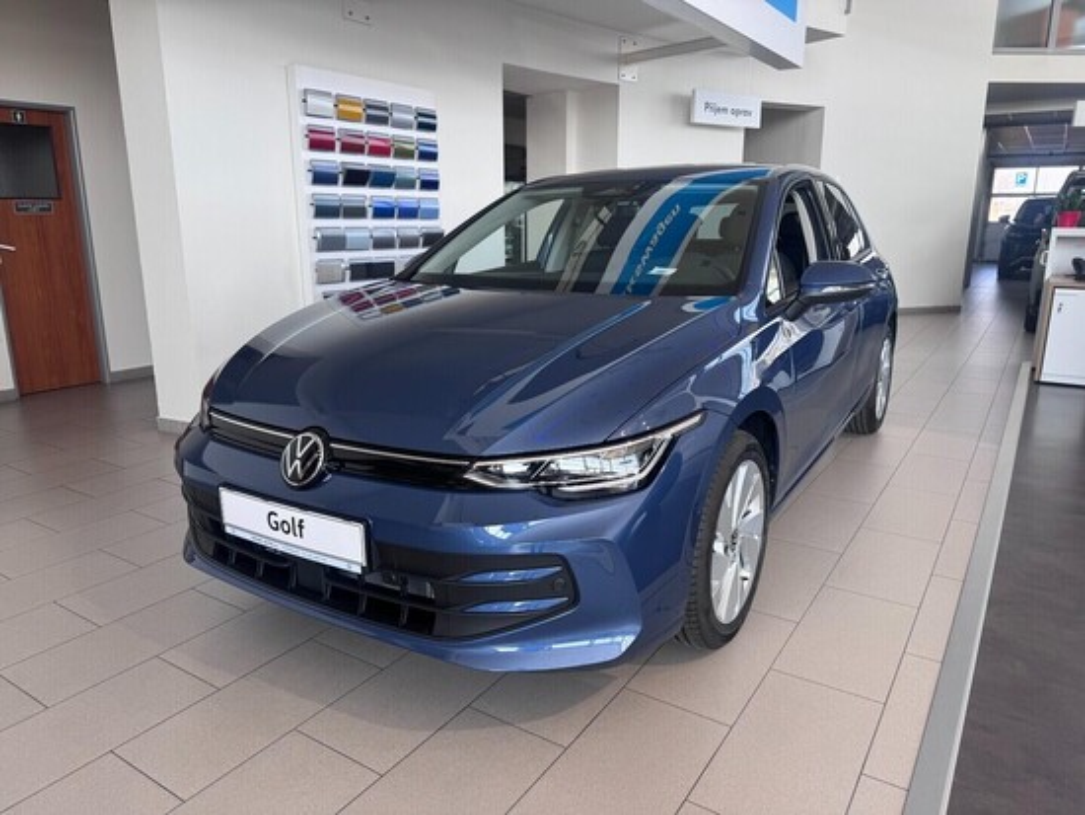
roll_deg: +0.4
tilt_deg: -14.1
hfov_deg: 71.6
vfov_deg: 56.9
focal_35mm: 24
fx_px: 753
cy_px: 408
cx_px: 542
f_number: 1.78
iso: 64
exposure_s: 1/166
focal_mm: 6.76
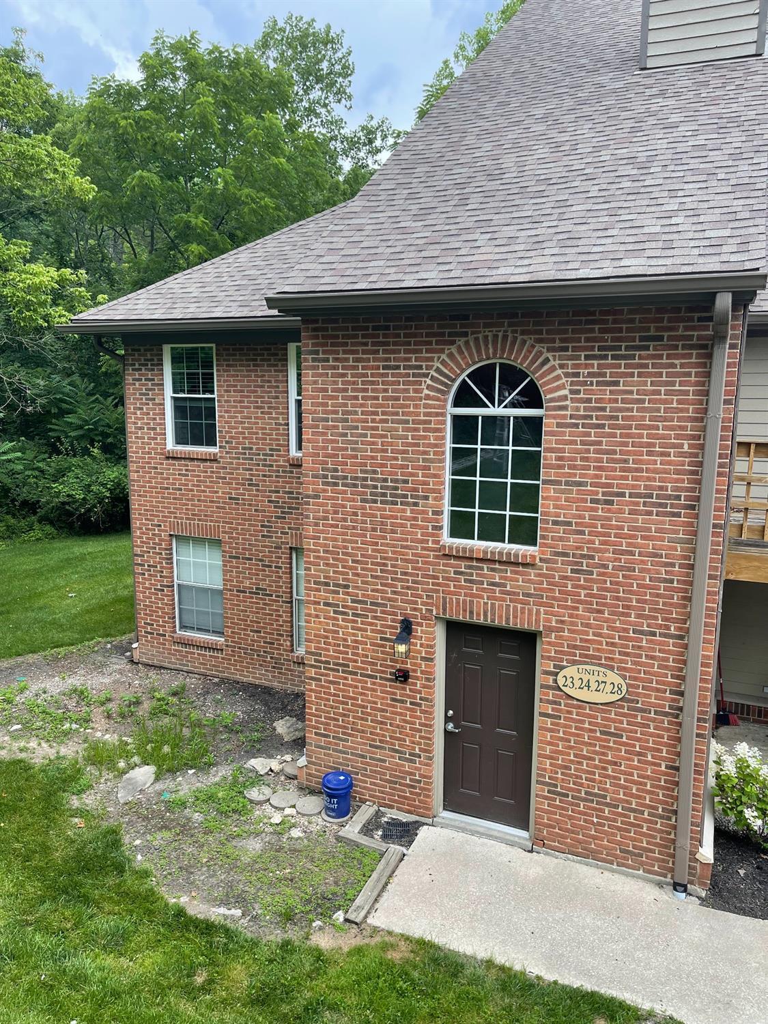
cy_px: 512
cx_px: 384
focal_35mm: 26
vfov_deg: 67.3
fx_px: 769
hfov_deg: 53.1
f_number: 1.6
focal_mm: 5.1
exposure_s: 1/611
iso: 32
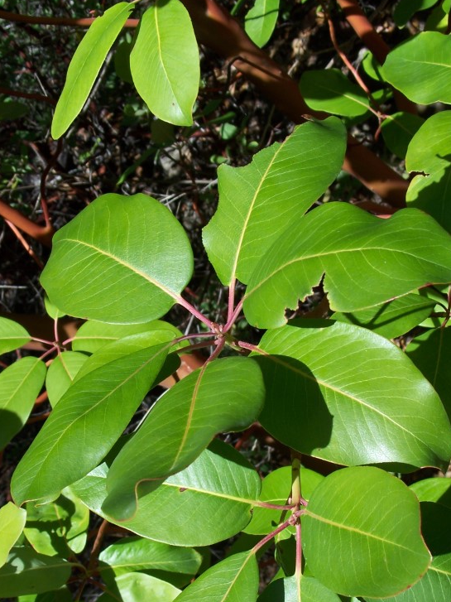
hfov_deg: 26.6
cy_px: 395
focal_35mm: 55
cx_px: 226
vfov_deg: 34.7
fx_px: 956
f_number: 4
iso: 64
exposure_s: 1/400
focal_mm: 7.8
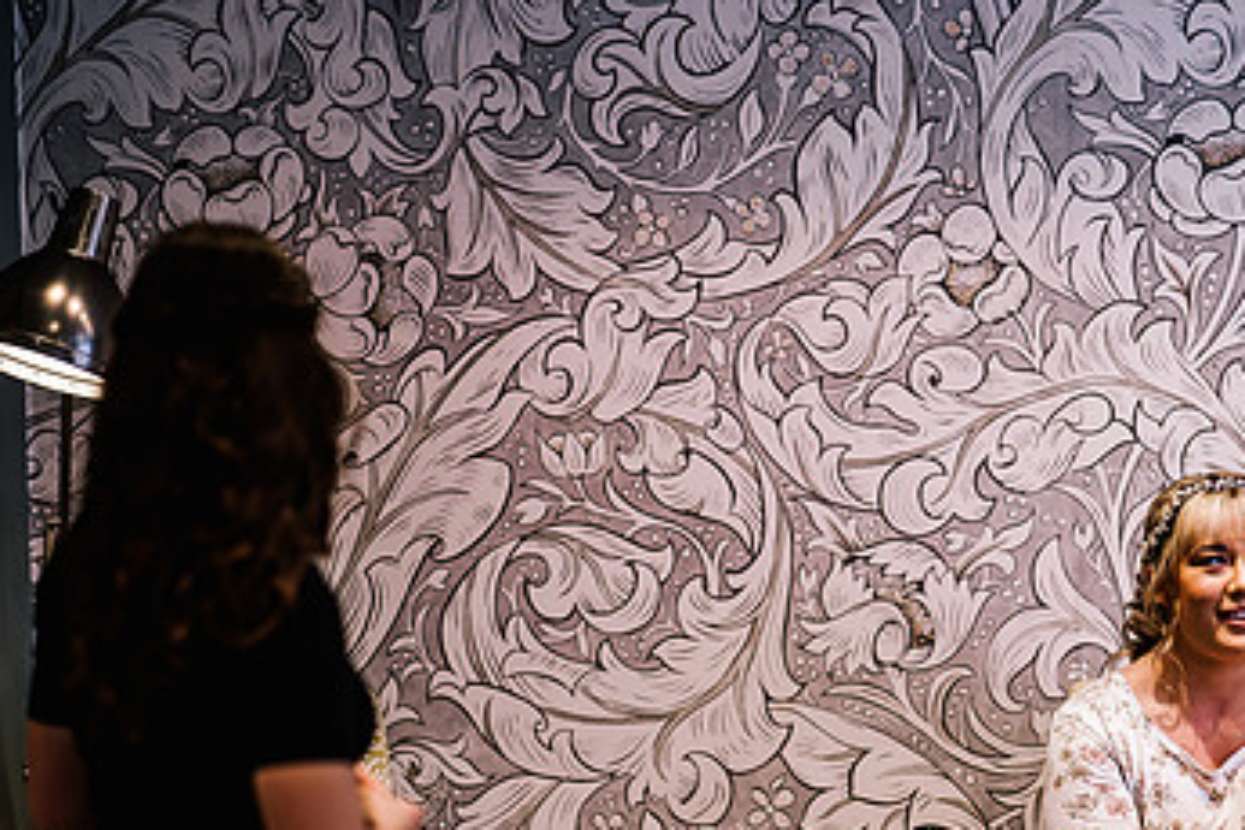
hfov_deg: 14.3
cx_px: 830
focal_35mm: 143
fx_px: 4945
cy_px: 673
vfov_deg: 9.6
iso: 640
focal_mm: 85
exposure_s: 1/250
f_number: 1.4
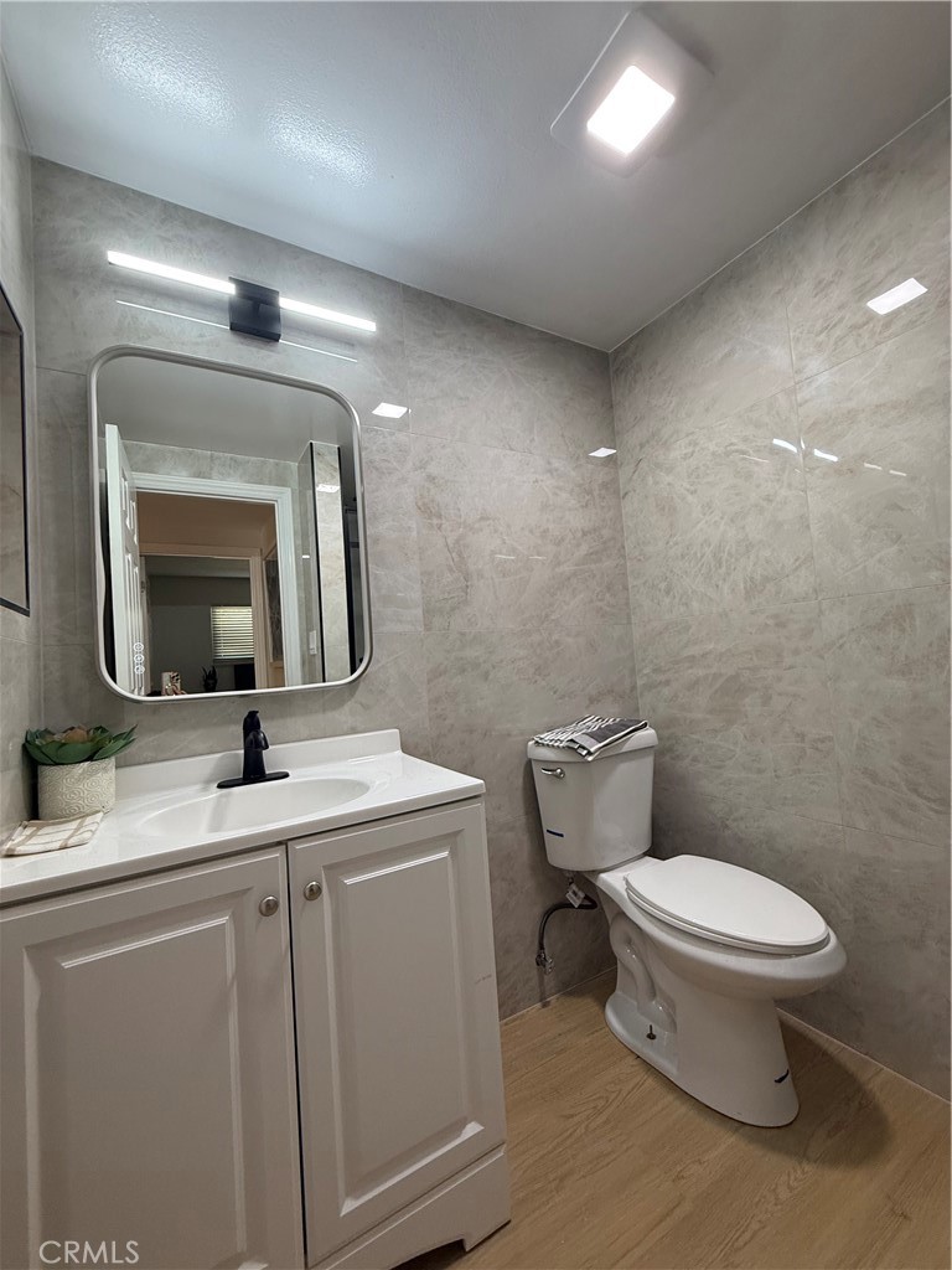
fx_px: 513
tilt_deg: +3.1
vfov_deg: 102.1
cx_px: 476
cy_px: 635
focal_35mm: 14
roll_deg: +3.4
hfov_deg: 85.7
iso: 200
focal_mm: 2.22
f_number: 2.2
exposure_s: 1/120
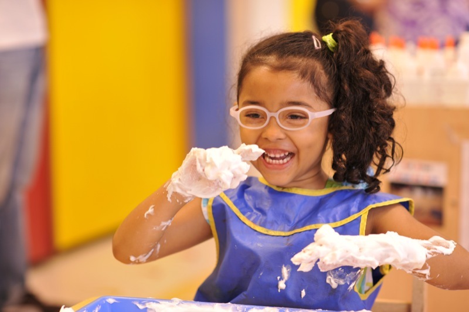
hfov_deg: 23.9
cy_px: 156
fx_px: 1106
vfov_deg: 16.0
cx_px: 234
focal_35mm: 85
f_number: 2.2
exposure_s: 1/60
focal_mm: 85
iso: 400
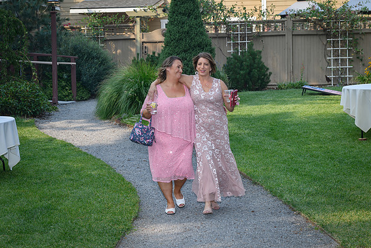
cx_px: 181
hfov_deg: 23.4
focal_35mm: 87
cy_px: 146
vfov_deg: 15.7
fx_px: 897
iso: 200
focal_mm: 70
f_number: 6.3
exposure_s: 1/160
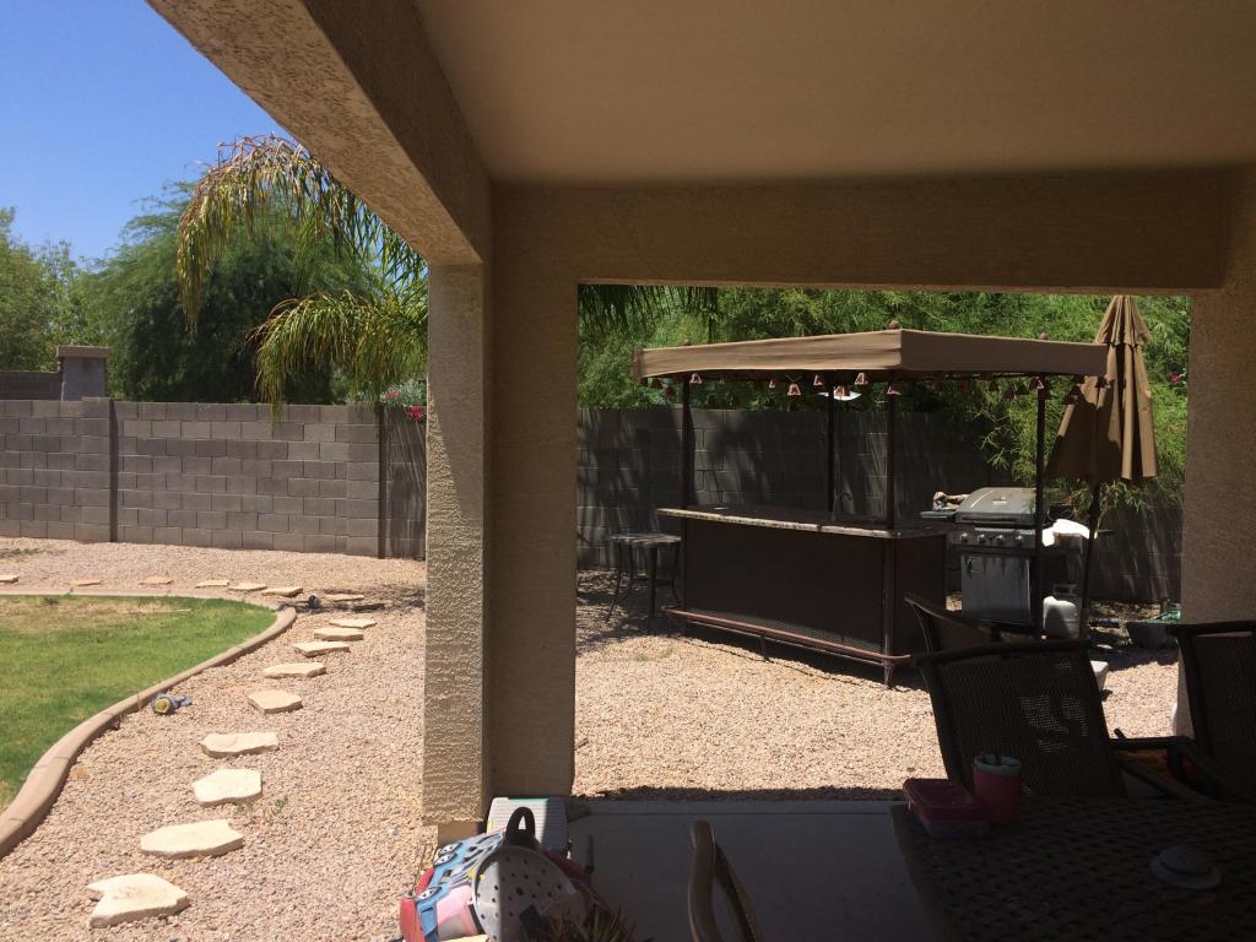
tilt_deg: -3.0
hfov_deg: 61.7
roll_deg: +0.3
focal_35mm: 29
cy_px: 471
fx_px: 1052
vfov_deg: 48.2
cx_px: 628
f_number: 2.2
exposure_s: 1/1953
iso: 32
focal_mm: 4.15
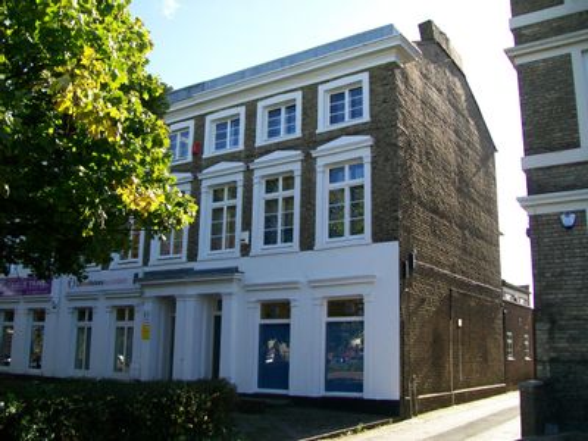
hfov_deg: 54.0
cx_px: 294
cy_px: 220
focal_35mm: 34
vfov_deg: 41.8
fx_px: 578
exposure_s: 1/400
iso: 64
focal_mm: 6.1
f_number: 2.7
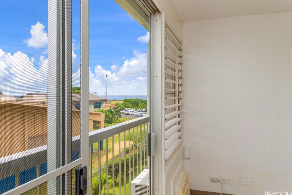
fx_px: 219
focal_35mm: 27
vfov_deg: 47.9
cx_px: 146
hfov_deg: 67.4
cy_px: 98
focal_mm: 18
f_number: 8
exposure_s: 1/125
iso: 125
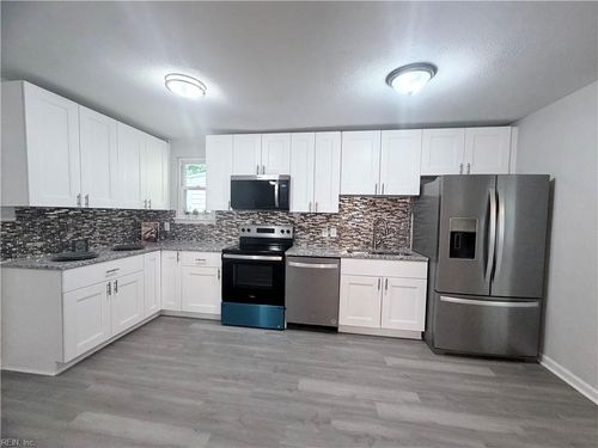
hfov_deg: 102.1
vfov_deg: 85.7
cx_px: 299
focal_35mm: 14
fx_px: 242
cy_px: 224
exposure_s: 1/60
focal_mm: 2.22
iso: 250
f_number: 2.2
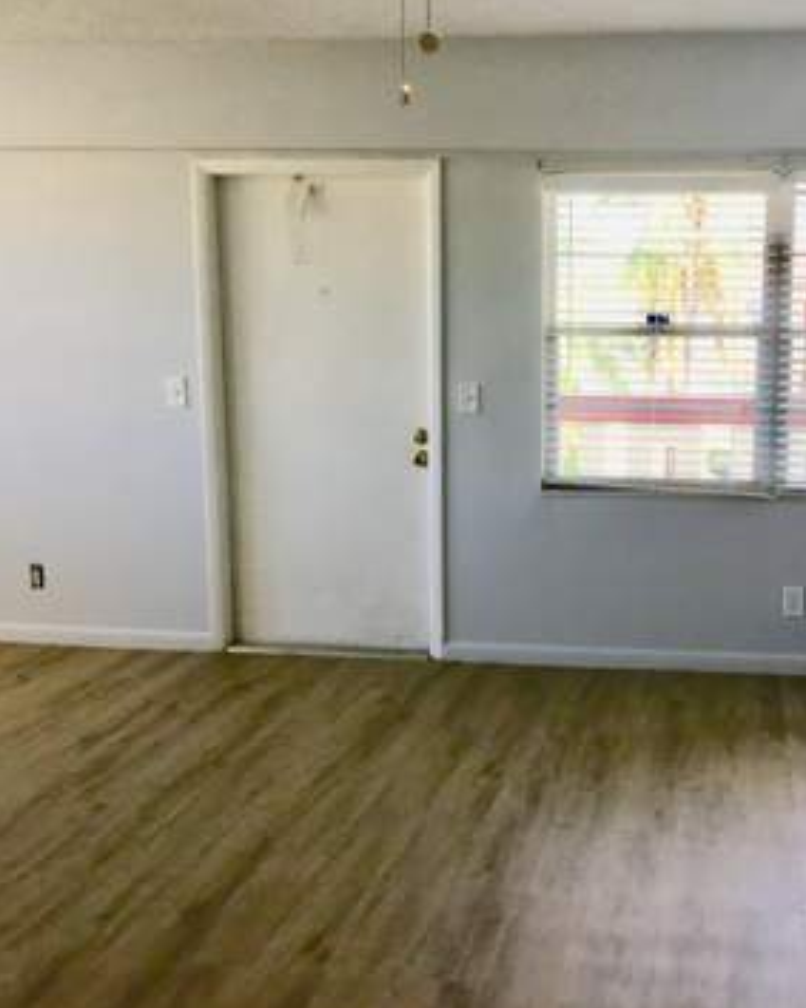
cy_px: 505
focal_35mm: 41
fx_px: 1223
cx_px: 587
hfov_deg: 35.8
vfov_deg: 44.8
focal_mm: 3.3
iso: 32
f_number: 2.4
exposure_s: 1/60
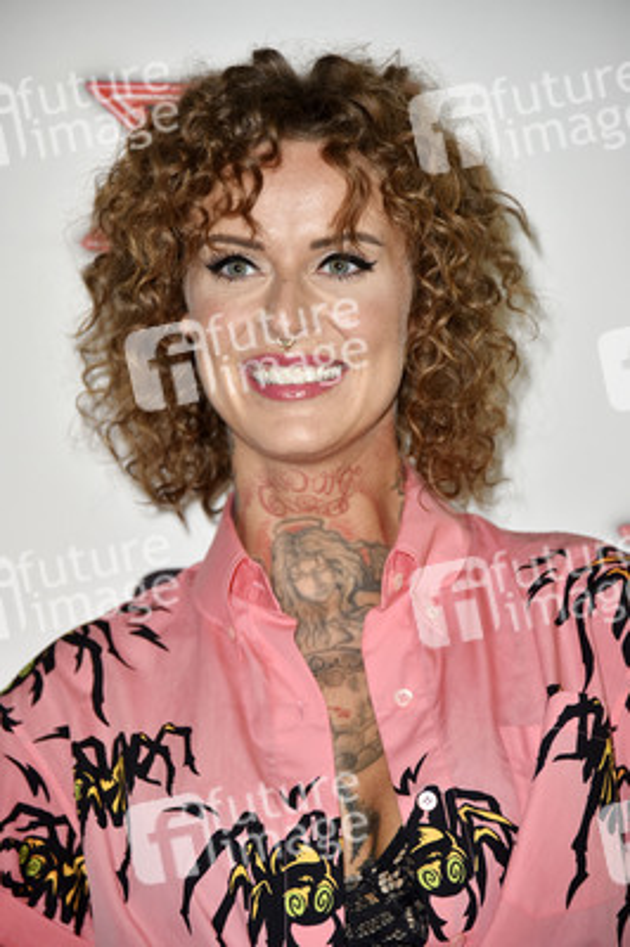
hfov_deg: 7.2
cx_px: 315
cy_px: 474
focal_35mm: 190
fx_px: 4996
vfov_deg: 10.8
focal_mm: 190
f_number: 5.6
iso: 640
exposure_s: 1/160
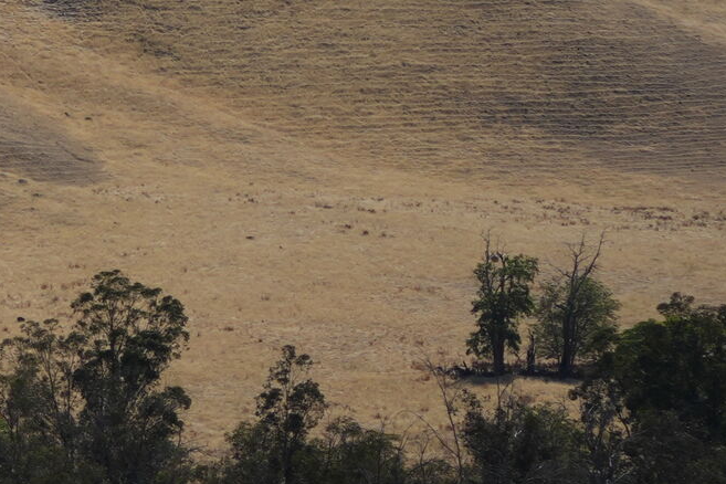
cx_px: -1313
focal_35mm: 329
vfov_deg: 4.2
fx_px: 6634
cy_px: -97
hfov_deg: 5.9
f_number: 4.5
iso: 160
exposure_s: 1/2000
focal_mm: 50
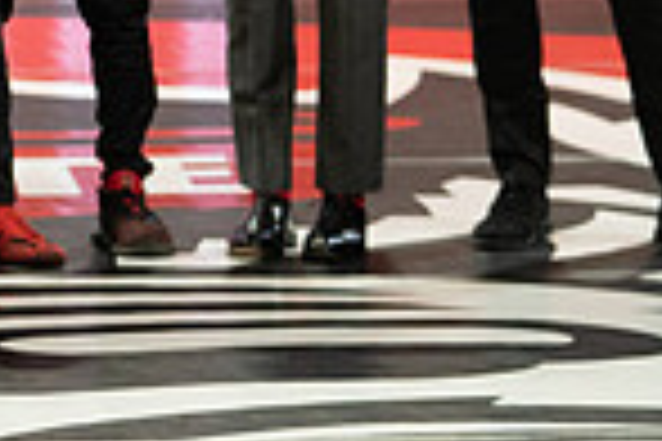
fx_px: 6528
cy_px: -407
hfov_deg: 5.7
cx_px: -405
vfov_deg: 3.8
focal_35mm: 355
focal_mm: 90
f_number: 2.8
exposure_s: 1/640
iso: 2500
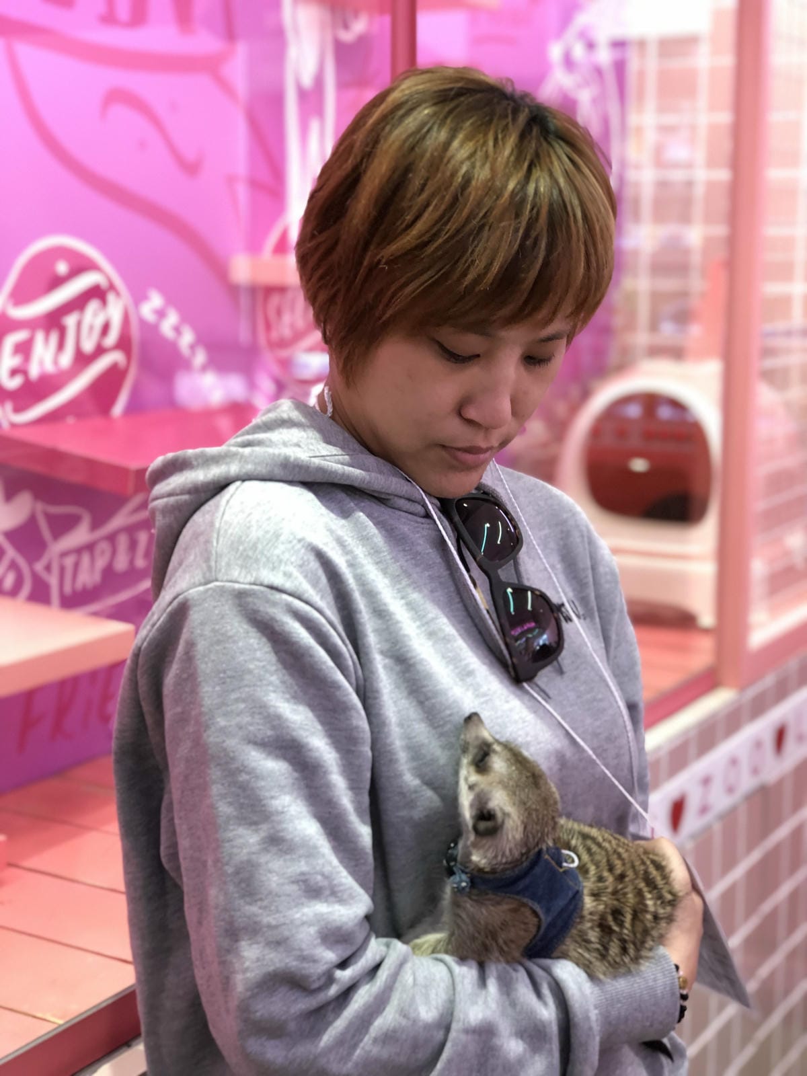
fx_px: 1772
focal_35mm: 57
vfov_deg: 33.8
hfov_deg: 25.7
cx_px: 404
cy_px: 538
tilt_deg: -10.2
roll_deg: -0.6
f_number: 2.8
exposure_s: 1/33
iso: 100
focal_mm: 6.6
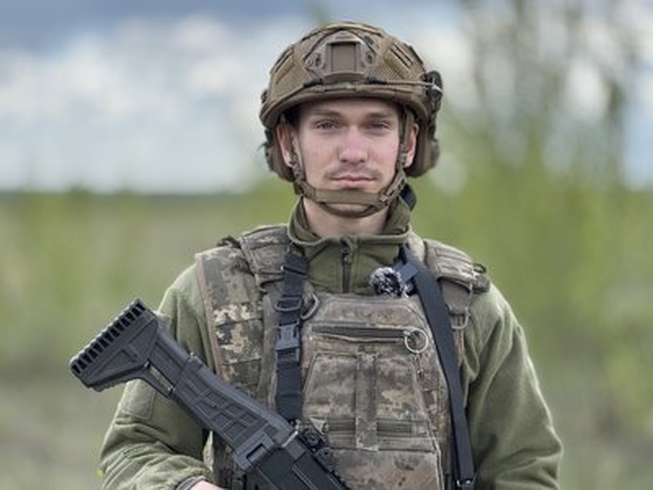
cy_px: 245
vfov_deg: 19.1
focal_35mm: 77
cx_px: 326
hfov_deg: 25.3
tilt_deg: -2.6
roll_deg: -1.0
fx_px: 1453
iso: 25
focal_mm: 9
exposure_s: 1/274
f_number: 2.8
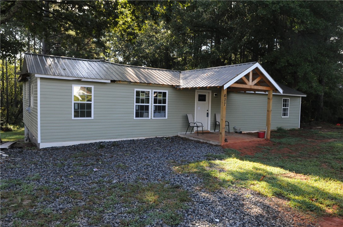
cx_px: 172
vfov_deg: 50.3
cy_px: 114
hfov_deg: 70.5
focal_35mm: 26
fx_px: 243
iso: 1250
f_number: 8
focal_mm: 17
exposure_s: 1/320
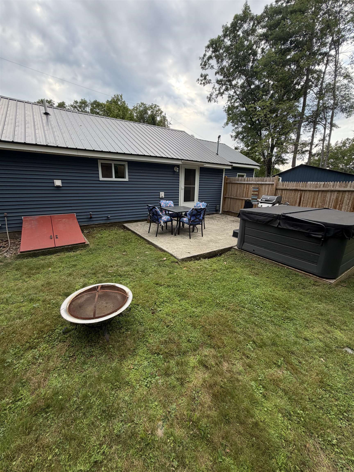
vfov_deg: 102.1
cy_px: 236
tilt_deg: -14.9
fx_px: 191
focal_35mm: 14
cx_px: 177
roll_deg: -1.7
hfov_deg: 85.7
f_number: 2.2
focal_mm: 2.22
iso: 50
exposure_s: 1/363
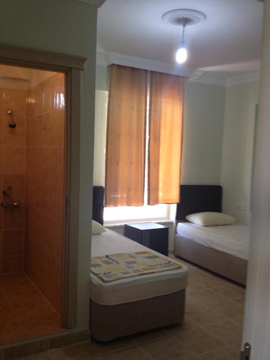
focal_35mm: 35
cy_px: 180
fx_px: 364
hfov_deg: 40.7
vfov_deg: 52.6
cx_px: 135
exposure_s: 1/20
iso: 64
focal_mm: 4.28
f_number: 2.4
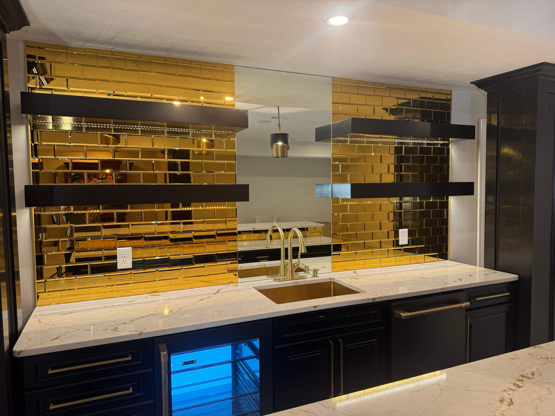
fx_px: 385
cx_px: 278
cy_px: 208
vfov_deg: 56.8
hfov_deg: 71.6
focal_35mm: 24
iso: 125
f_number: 1.78
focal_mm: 6.76
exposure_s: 1/60
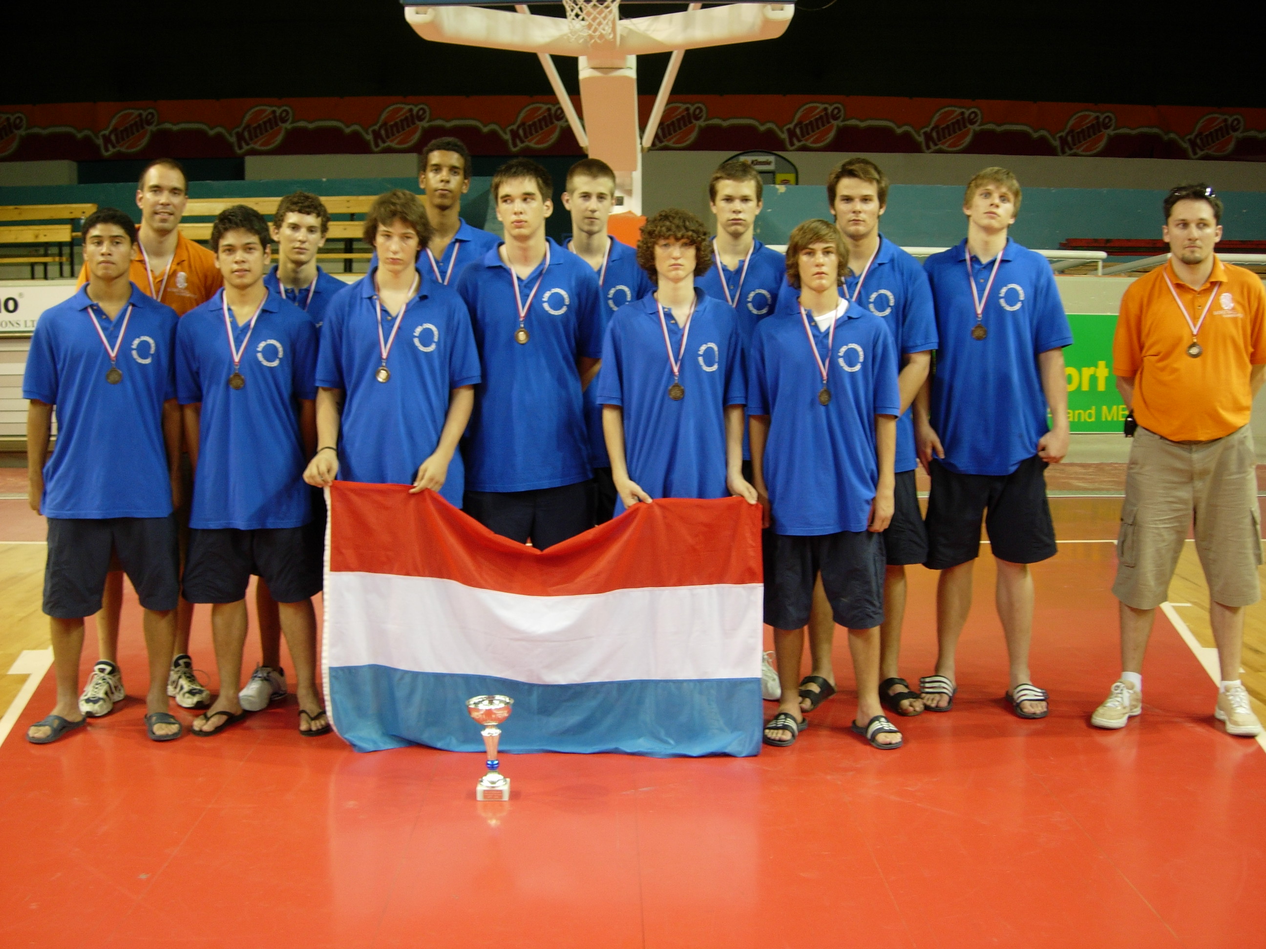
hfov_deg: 45.8
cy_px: 474
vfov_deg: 35.1
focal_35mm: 41
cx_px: 633
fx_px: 1499
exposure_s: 1/15.5
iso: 64
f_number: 2.9
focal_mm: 8.5
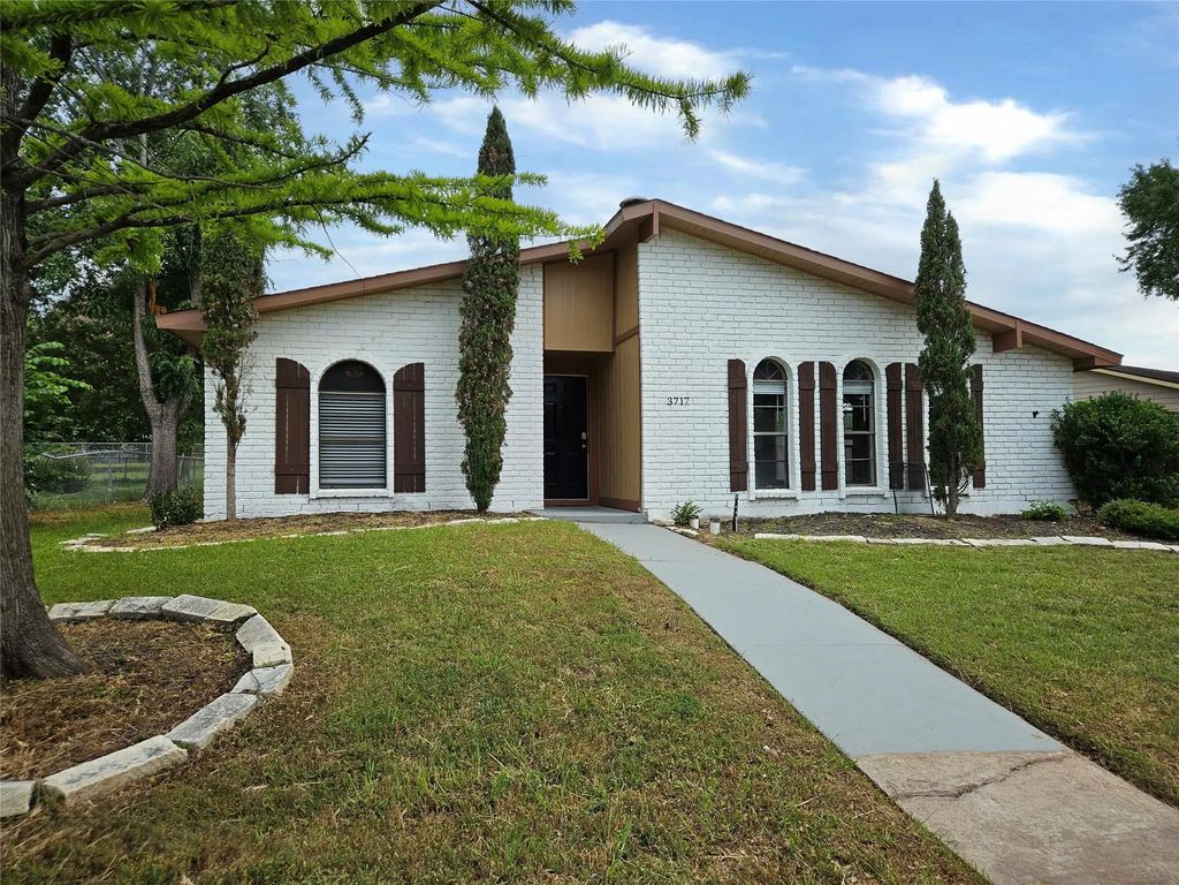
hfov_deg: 73.9
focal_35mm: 23
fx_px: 783
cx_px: 590
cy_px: 442
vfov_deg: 58.9
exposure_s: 1/2066
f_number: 1.8
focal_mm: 5.4
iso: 25
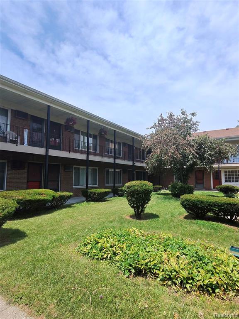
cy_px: 160
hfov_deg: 89.9
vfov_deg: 106.2
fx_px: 120
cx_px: 120
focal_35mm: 13
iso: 54
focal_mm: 2.24
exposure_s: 1/833
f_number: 2.2
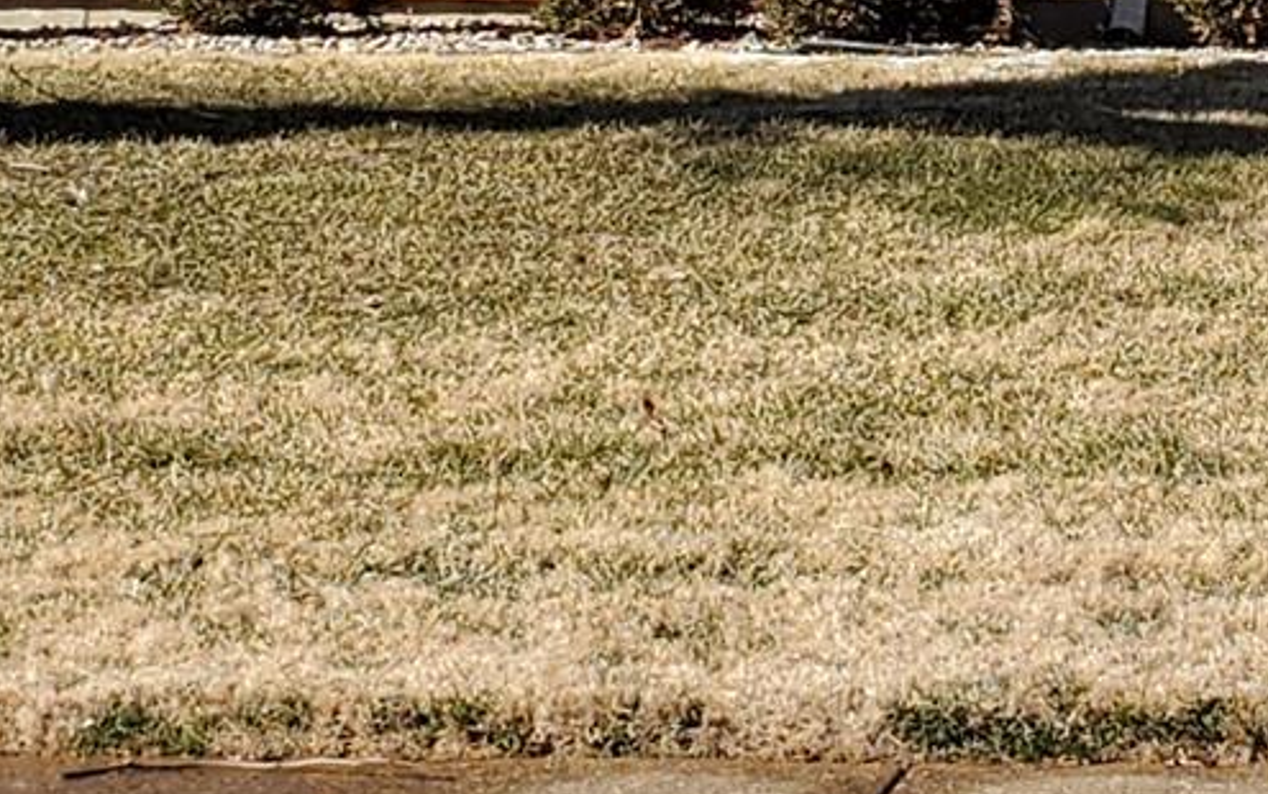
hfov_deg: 21.4
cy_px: -300
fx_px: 3077
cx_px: 1573
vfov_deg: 14.0
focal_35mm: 89
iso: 50
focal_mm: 4.3
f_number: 2.4
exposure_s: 1/1381
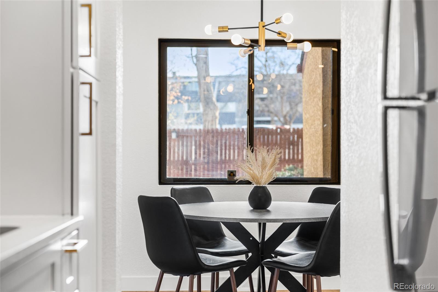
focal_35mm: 52
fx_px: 633
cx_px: 219
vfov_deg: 26.0
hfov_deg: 38.2
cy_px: 146
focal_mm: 52
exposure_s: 1/25
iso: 200
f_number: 2.8
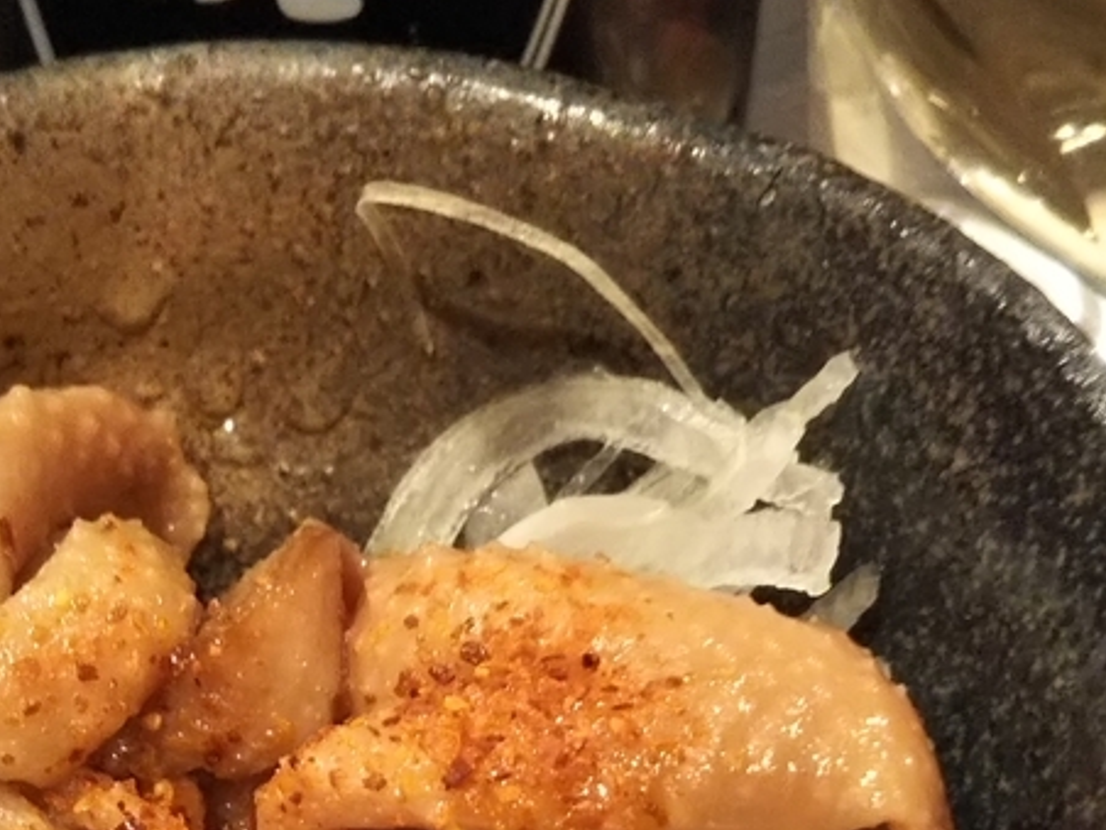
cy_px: 644
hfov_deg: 28.5
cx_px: 475
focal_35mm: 68
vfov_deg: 21.4
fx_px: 2173
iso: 250
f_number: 2.2
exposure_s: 1/20
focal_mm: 4
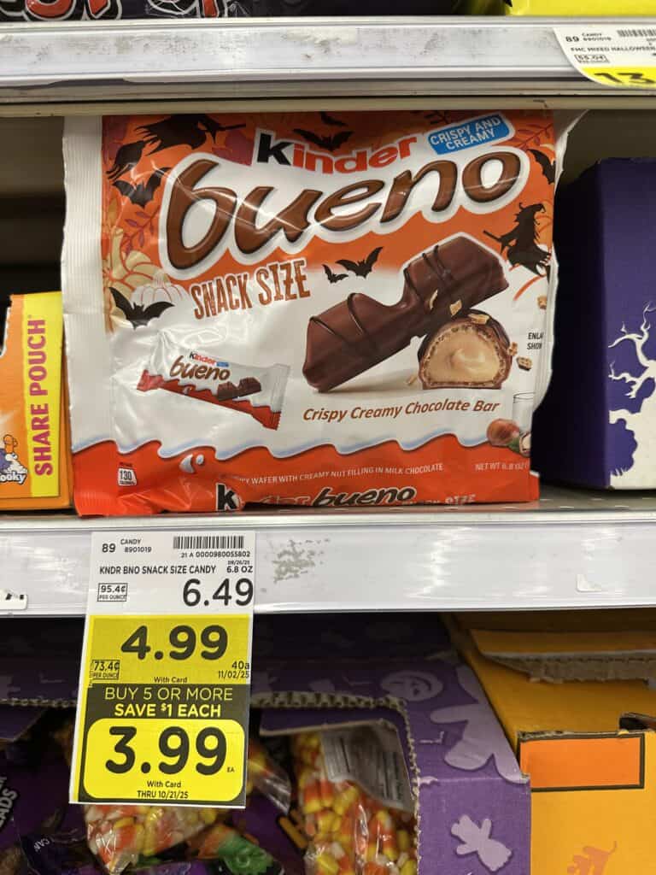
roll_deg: +0.1
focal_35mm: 24
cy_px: 438
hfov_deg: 56.8
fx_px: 606
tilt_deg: -3.0
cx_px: 328
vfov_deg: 71.6
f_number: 1.78
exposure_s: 1/64
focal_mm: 6.86
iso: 100
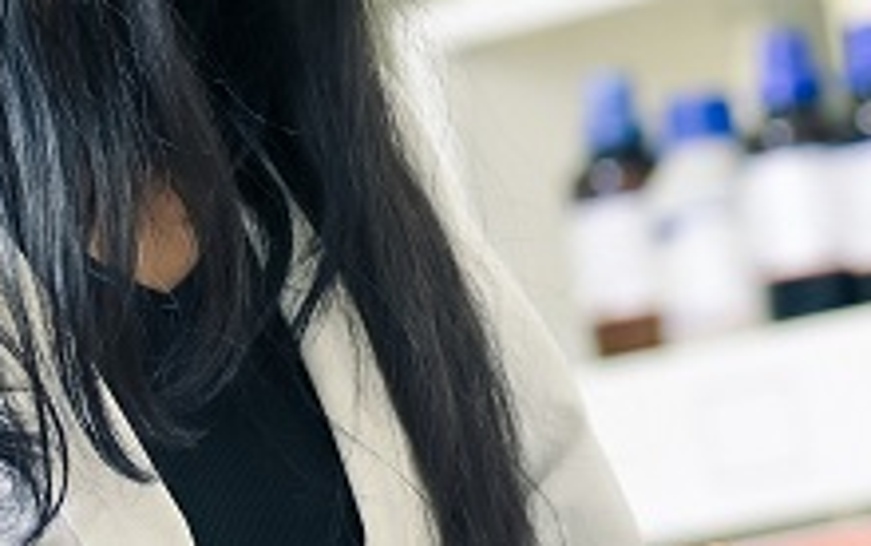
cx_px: 1340
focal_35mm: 257
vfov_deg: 5.1
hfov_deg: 8.0
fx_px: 6107
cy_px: 388
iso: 160
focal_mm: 50
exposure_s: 1/50
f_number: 1.8
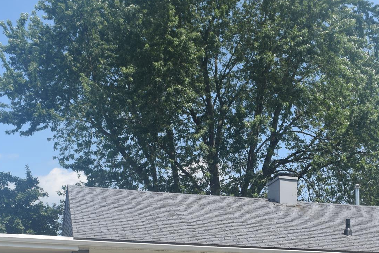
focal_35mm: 65
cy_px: 228
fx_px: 684
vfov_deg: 20.5
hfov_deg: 30.7
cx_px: 253
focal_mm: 23
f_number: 9
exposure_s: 1/320
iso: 200
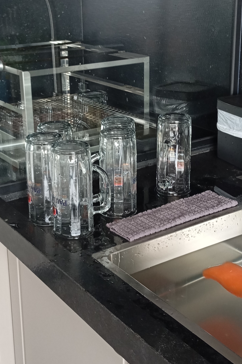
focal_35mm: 55
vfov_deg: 36.2
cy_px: 161
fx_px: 555
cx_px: 121
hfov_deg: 24.6
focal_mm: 4.22
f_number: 1.8
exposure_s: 1/30
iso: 1397
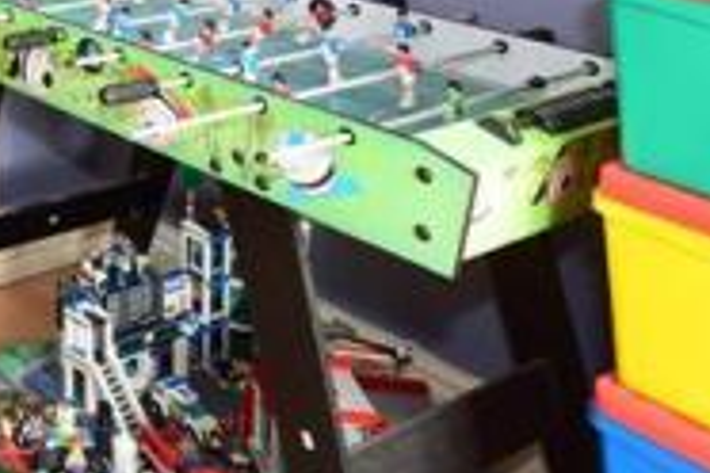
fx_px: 1045
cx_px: -351
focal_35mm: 53
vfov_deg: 20.4
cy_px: -303
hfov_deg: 26.9
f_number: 5.6
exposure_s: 1/25
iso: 400
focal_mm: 10
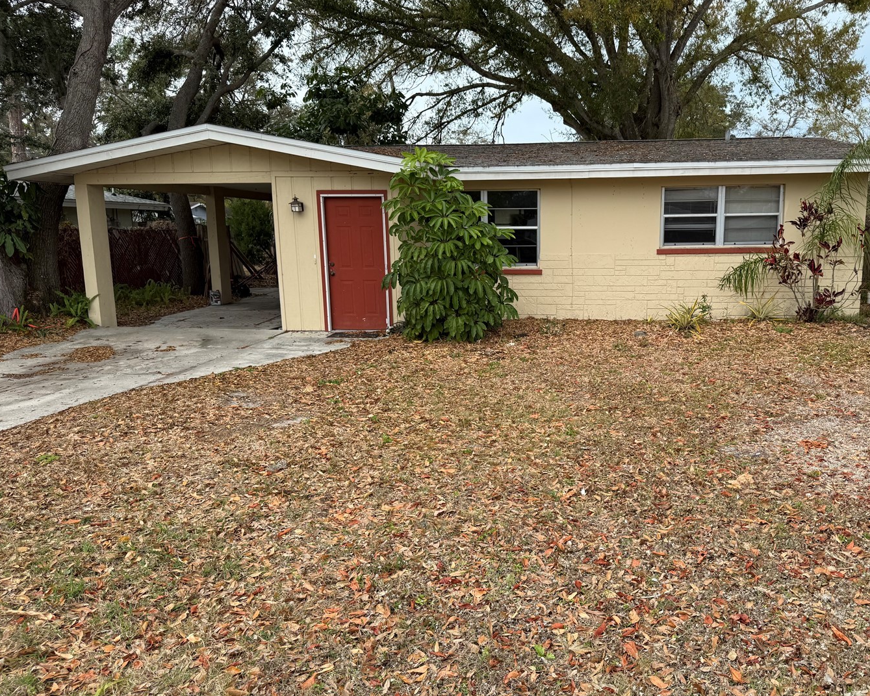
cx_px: 513
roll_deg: +1.1
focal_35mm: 28
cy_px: 346
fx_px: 721
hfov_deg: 61.8
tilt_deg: -9.6
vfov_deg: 51.5
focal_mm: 6.76
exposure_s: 1/1689
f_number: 1.78
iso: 80
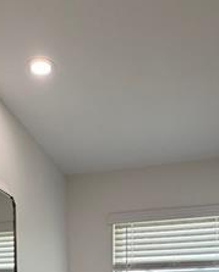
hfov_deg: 31.7
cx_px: 64
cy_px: 329
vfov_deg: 32.4
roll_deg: +0.4
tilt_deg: -2.9
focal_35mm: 47
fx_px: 380
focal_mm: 2.22
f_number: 2.2
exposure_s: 1/120
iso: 125
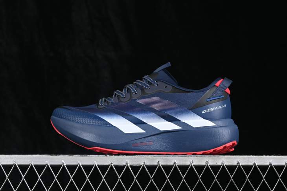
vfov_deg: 18.2
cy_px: 96
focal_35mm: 75
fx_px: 598
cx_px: 144
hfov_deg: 27.0
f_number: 6.3
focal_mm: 50
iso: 160
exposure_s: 1/60
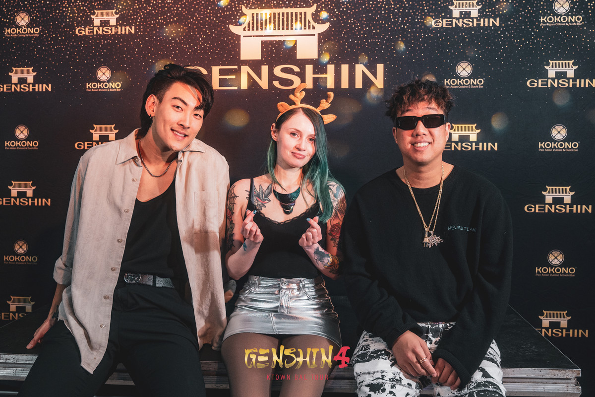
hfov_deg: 48.6
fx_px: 659
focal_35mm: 40
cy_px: 166
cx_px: 291
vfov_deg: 33.4
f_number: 4
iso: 1250
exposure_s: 1/100
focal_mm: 33.1
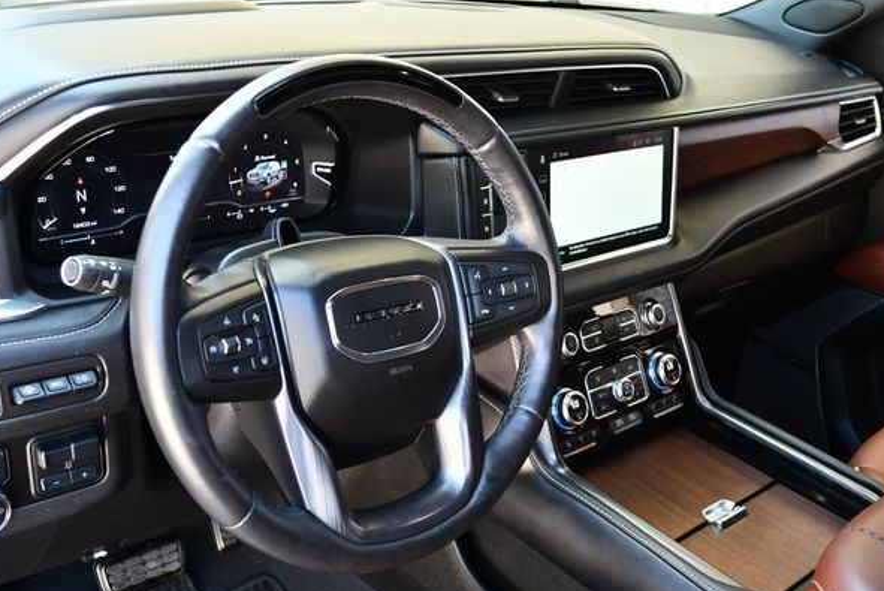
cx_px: 420
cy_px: 284
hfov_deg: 49.5
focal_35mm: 39
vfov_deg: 34.3
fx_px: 958
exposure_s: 1/160
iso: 800
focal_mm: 18
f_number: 3.5
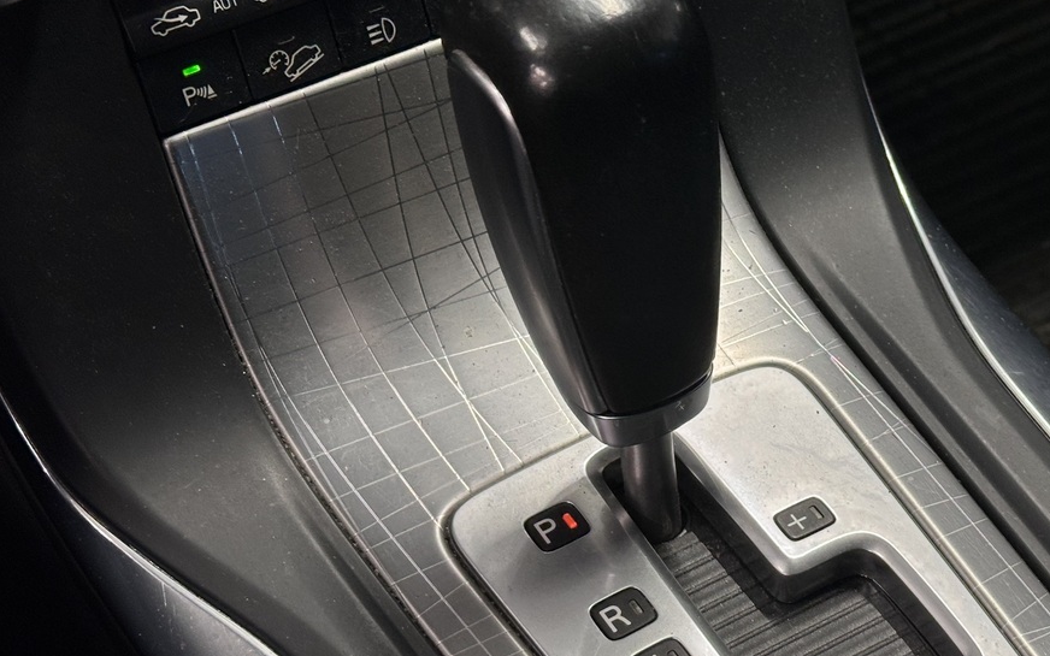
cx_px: 768
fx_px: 2404
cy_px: 323
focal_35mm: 84
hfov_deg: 24.4
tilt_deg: -46.2
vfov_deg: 15.5
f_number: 1.78
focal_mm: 6.86
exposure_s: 1/50
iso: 64
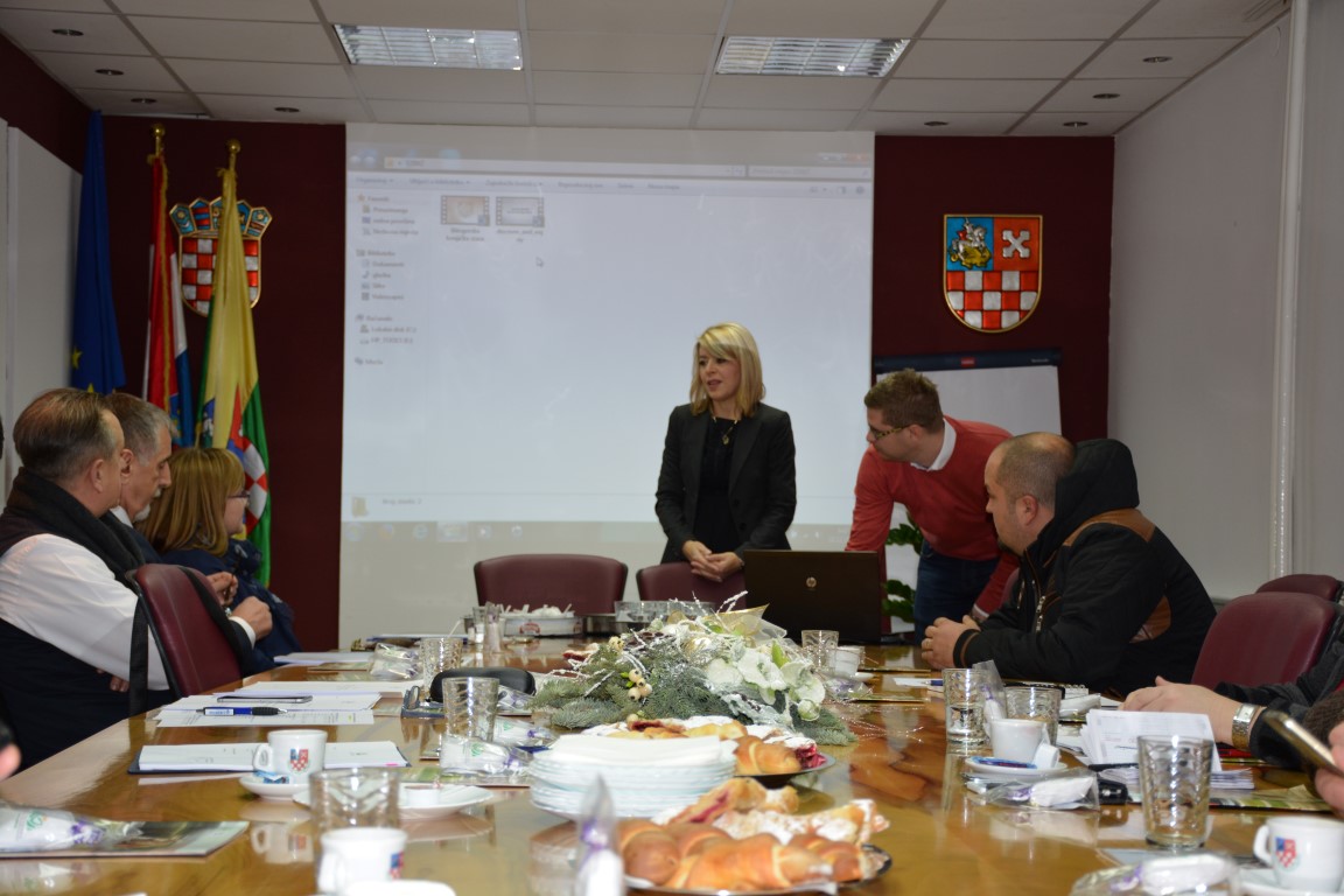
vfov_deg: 22.6
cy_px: 448
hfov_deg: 33.4
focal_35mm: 60
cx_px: 672
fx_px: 2240
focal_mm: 40
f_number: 4.5
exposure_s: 1/80
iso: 400
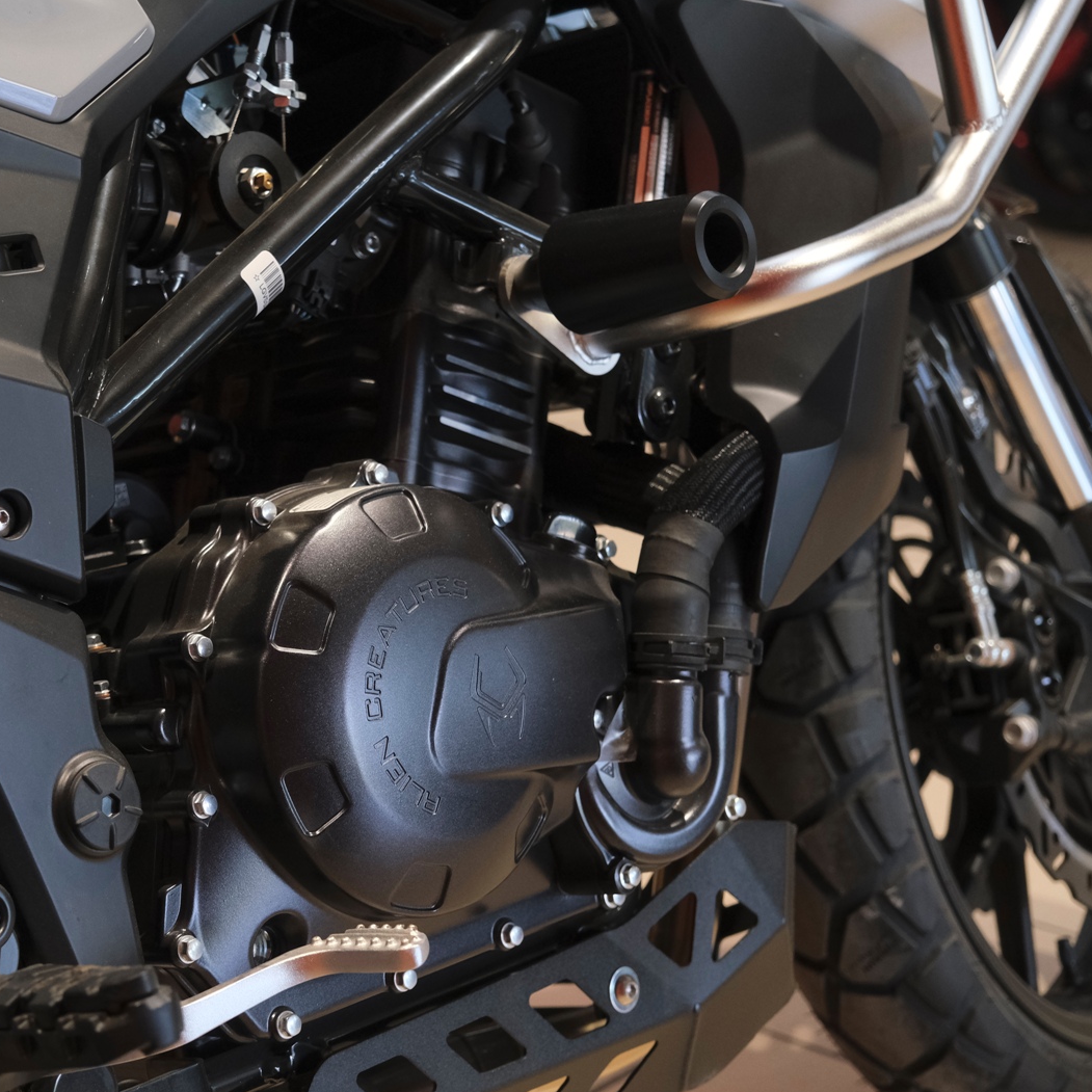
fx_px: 2356
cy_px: 548
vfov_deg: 26.1
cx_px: 292
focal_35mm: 66
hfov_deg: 25.8
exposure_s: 1/100
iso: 1600
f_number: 4
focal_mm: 34.2
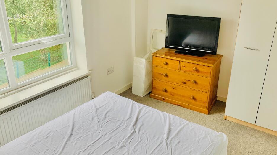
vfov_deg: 37.7
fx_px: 228
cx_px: 147
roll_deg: -0.2
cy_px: 65
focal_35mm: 31
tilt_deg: -20.2
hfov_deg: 62.6
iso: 50
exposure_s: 1/121
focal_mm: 4.25
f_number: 1.8
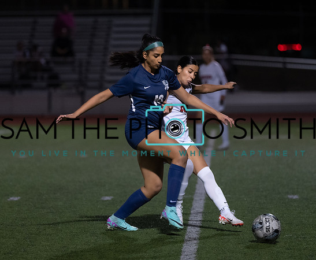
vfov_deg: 5.8
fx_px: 2558
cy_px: 117
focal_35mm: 271
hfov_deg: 7.1
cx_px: 122
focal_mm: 171
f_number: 2.8
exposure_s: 1/1000
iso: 4000
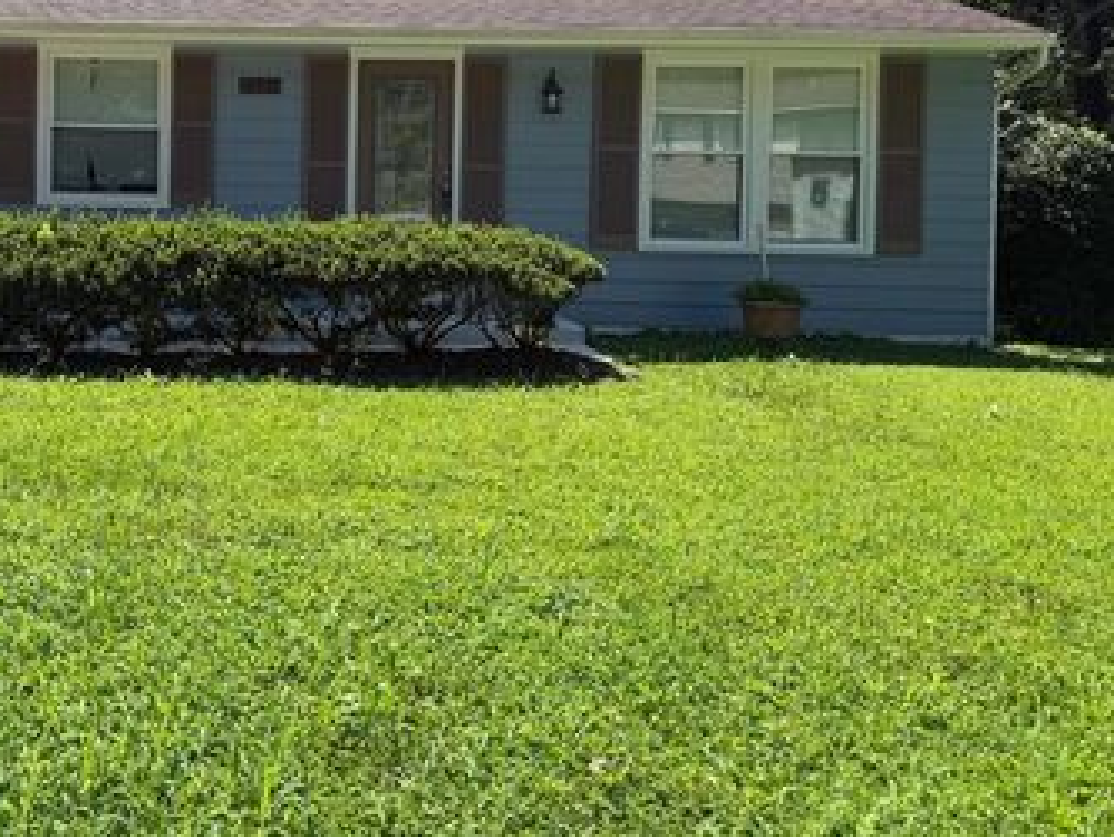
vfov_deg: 38.9
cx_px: 298
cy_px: 239
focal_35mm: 36
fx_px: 1159
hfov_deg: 49.6
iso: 80
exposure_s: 1/2110
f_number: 1.78
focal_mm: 6.76
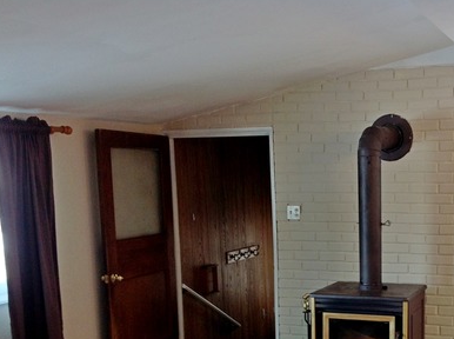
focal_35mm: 58
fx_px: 759
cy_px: 278
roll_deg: -0.7
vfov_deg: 24.7
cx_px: 352
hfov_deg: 32.5
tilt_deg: -8.2
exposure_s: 1/24
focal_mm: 4.28
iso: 50
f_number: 2.4
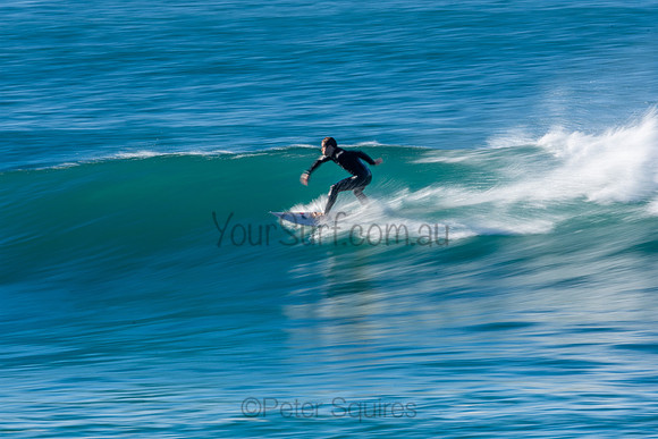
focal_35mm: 750
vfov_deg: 1.8
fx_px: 13711
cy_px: 220
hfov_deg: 2.7
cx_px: 329
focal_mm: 500
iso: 100
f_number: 25
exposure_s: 1/25
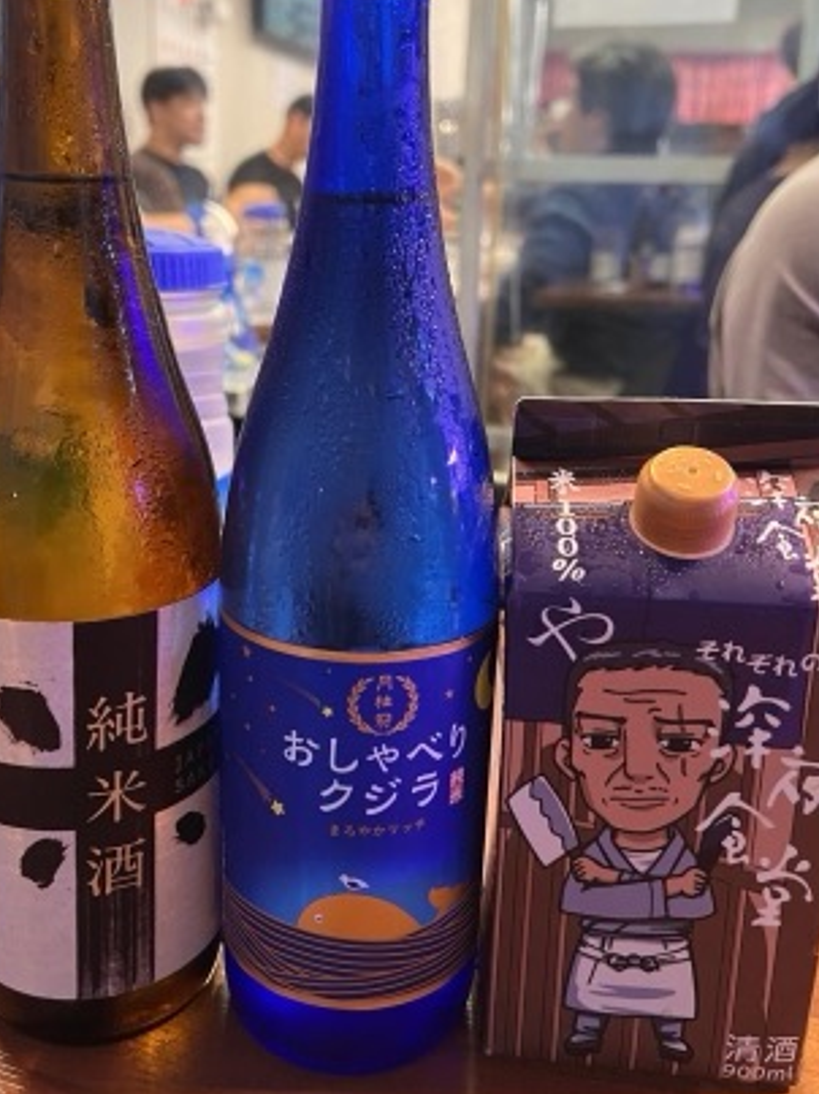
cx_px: 363
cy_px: 491
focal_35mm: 31
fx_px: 978
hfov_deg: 45.3
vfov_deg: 58.2
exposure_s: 1/60
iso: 500
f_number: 1.5
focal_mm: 5.7
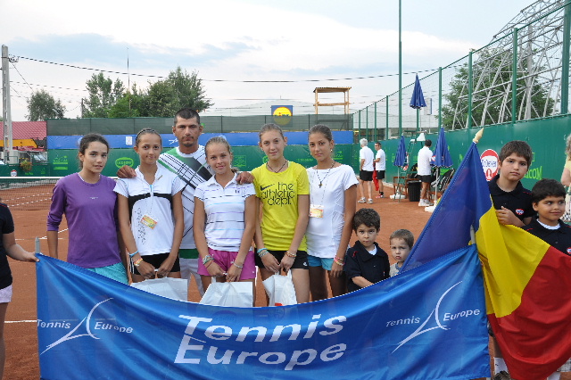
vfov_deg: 36.8
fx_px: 571
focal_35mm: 36
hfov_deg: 53.2
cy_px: 190
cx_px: 286
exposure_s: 1/50
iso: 200
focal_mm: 24
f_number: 7.1
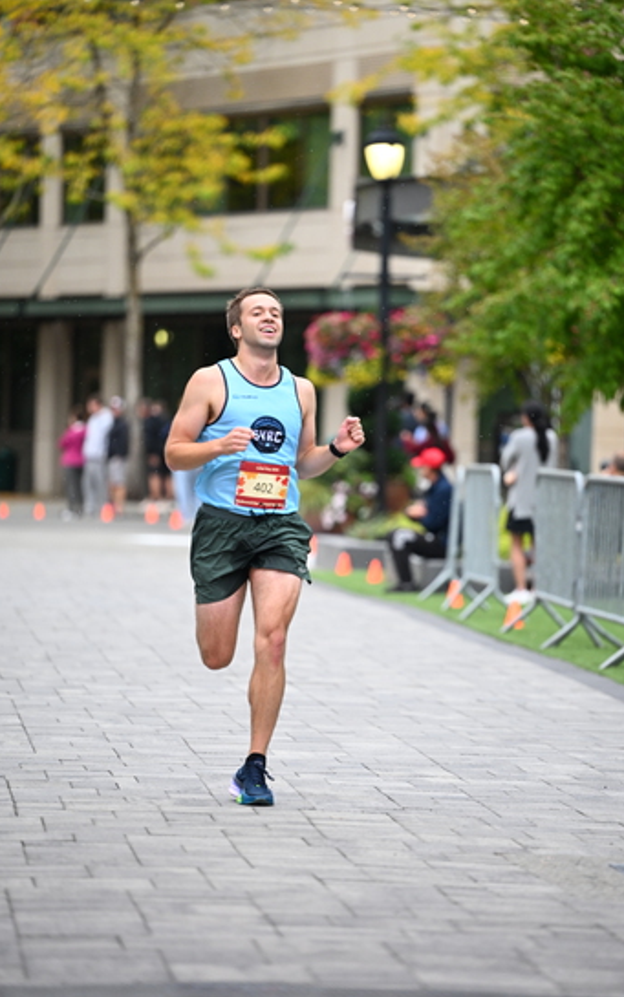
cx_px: 319
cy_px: 501
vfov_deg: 11.6
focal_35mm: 180
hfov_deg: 7.3
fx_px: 4894
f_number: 2.8
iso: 1250
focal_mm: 175
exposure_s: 1/1600
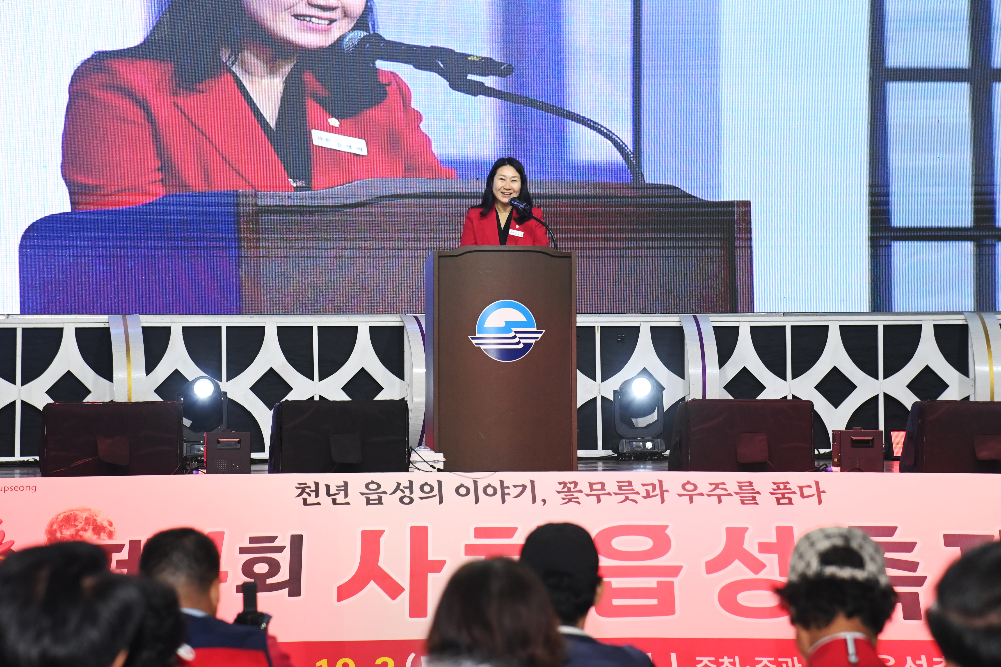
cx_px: 500
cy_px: 334
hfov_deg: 17.1
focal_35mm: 120
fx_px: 3336
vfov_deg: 11.4
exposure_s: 1/250
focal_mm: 120
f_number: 6.3
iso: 3200
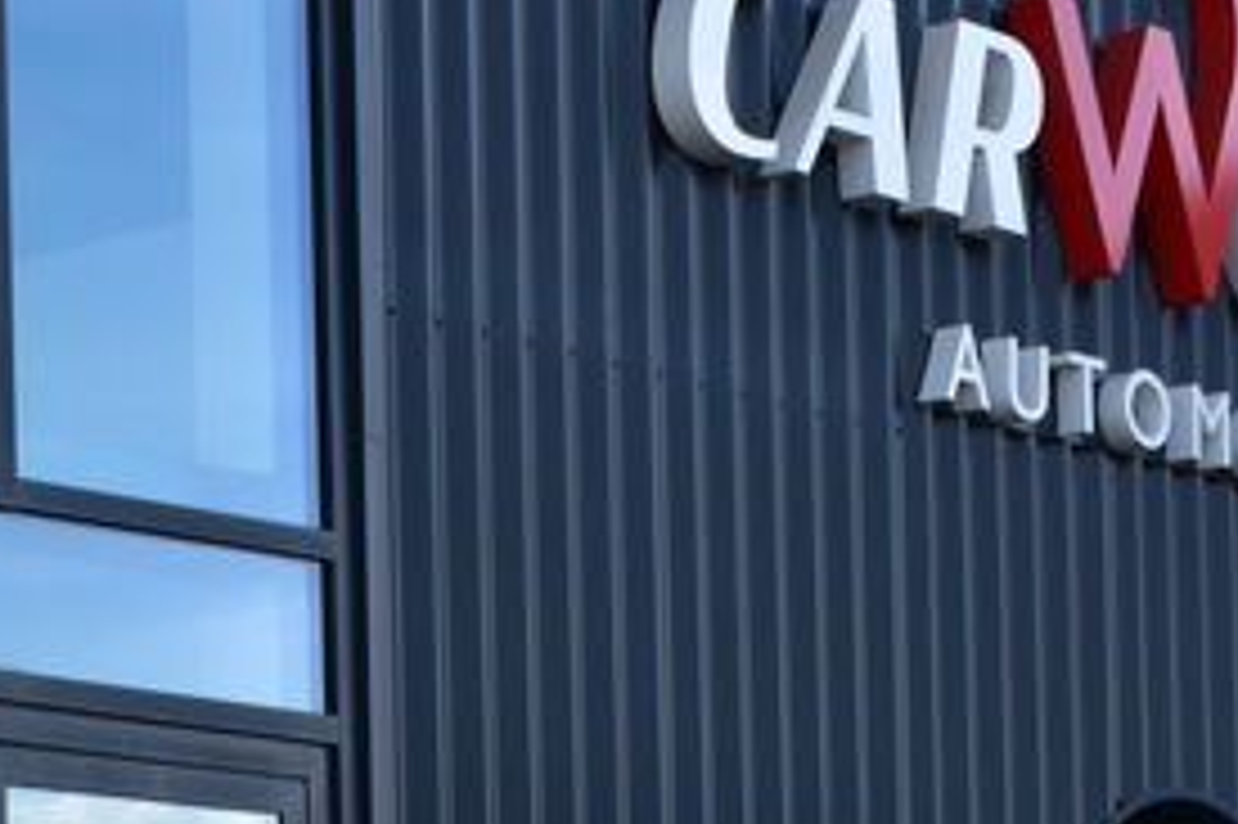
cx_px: 392
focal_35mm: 142
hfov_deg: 14.4
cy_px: 1209
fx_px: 4880
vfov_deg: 9.4
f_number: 10
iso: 400
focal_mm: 26
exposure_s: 1/200
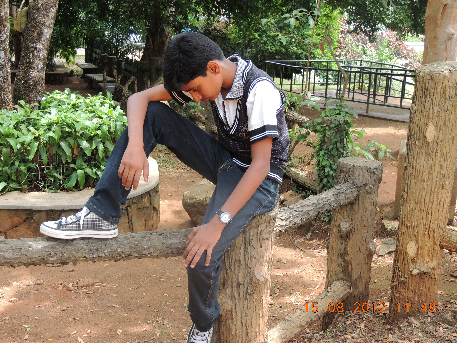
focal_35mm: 47
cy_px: 172
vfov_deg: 30.9
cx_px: 228
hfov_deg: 40.4
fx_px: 620
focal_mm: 8.3
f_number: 3.5
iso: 100
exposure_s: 1/80
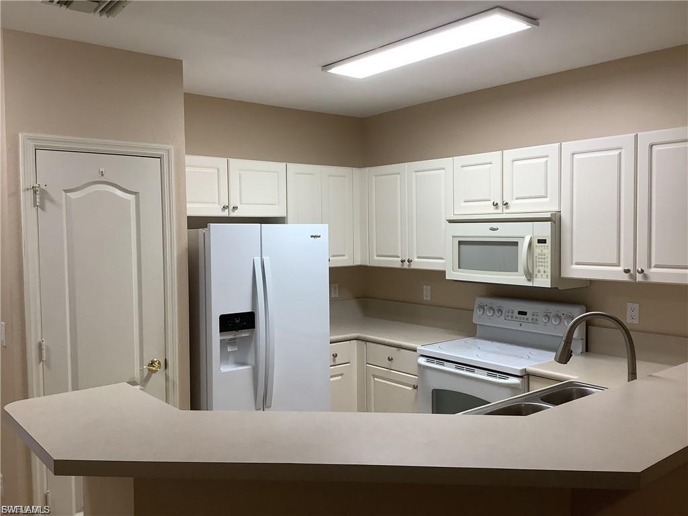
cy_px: 258
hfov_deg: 58.4
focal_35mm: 31
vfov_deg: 45.4
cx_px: 344
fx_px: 616
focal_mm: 3.3
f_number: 2.4
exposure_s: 1/60
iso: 80
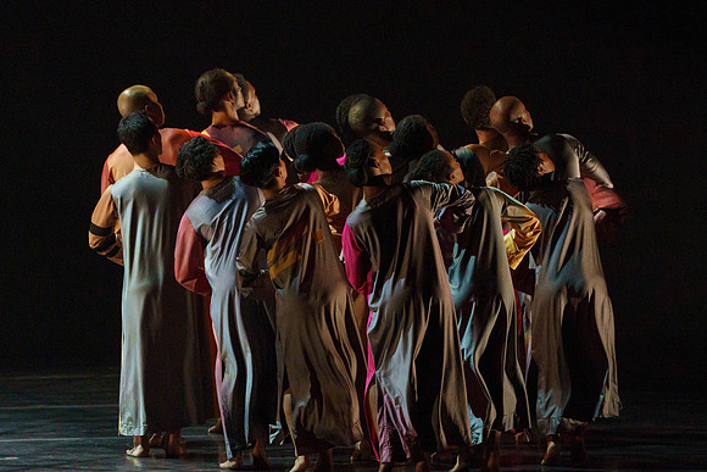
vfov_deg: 3.6
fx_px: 7435
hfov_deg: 5.4
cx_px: 414
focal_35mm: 379
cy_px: 191
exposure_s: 1/250
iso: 6400
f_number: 5.6
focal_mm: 318
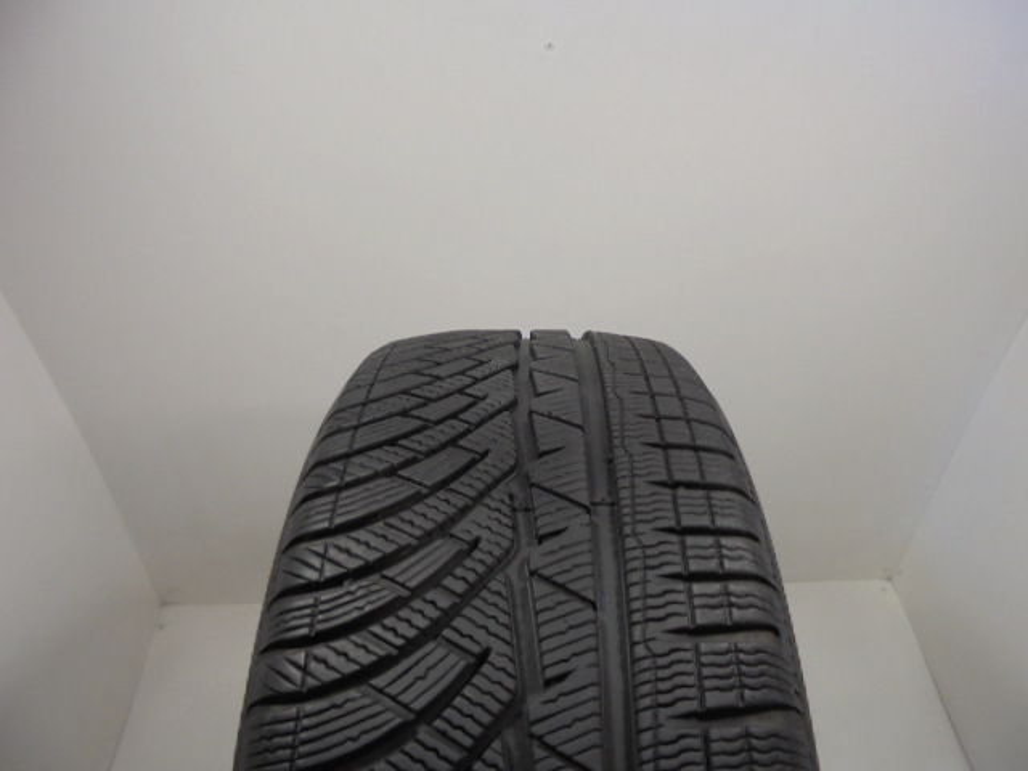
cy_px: 386
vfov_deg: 53.1
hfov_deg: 67.3
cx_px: 514
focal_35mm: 26
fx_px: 772
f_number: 3.5
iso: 100
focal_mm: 4.6
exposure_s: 1/30
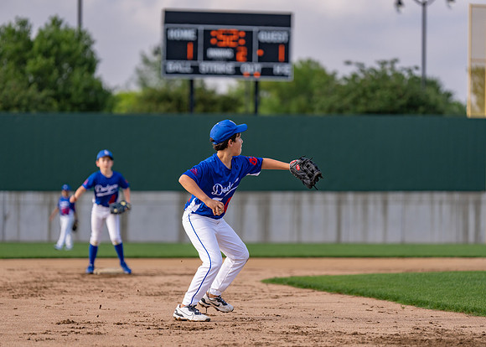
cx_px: 243
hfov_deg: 11.7
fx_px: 2371
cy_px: 174
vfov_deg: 8.4
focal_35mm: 172
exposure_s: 1/2500
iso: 400
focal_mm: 155
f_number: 2.8
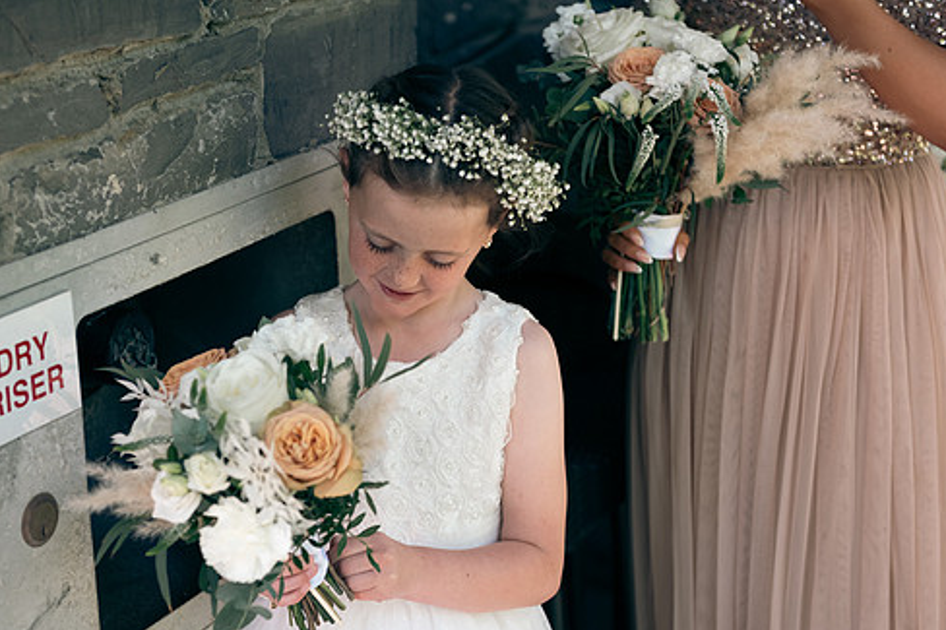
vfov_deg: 19.7
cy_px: 360
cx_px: 421
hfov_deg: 29.2
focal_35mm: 69
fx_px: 1812
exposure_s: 1/200
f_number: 3.5
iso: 250
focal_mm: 58
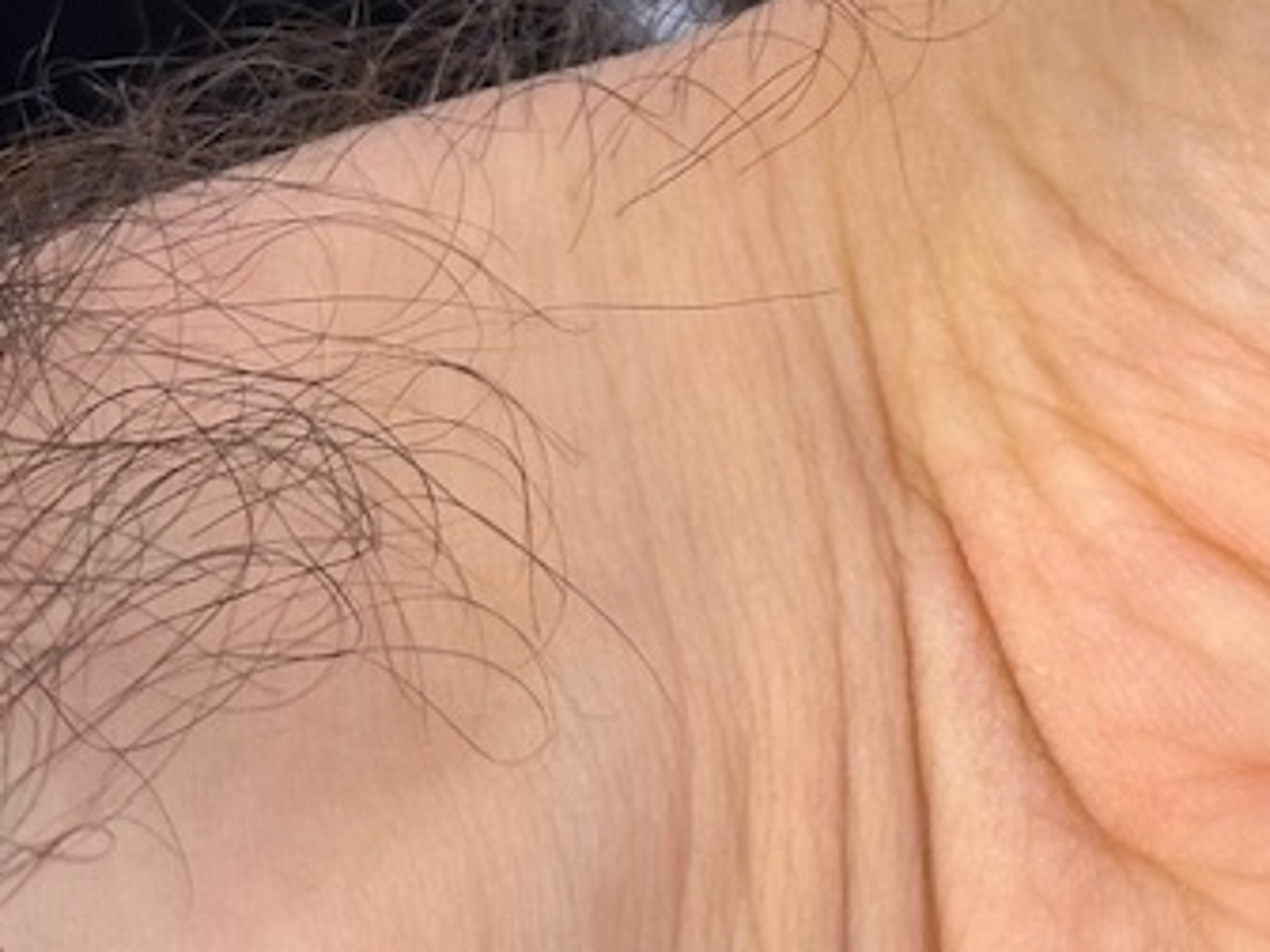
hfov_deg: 10.1
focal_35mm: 183
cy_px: -442
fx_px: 6714
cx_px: 2366
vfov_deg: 8.0
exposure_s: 1/745
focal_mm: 6.86
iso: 64
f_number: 1.78
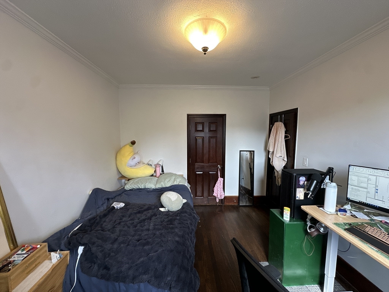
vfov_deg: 85.7
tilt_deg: -4.6
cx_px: 194
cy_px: 146
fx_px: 157
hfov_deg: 102.1
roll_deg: -0.1
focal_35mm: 14
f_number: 2.2
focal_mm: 2.22
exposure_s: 1/120
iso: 250
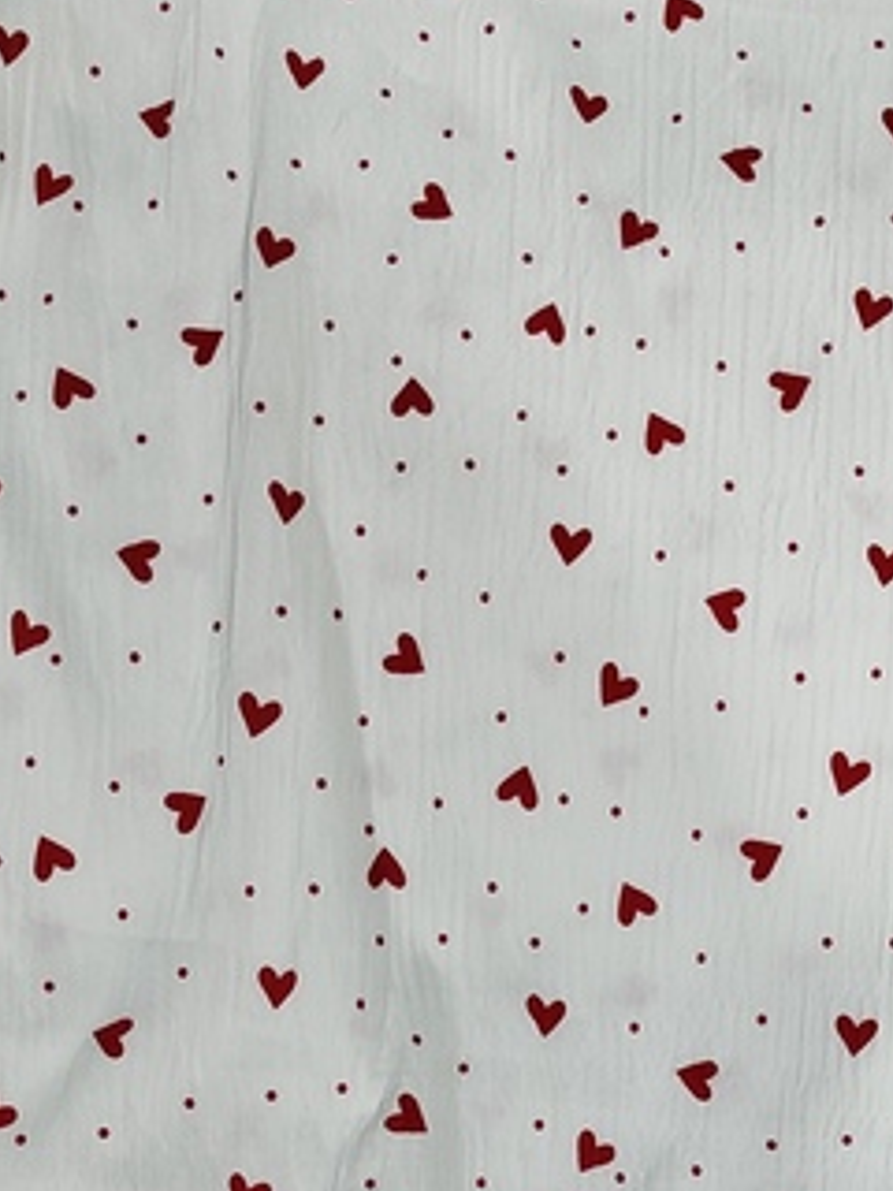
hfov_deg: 21.3
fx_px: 2373
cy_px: 1091
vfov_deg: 27.1
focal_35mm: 69
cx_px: 502
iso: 320
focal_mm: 5.31
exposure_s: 1/33
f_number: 1.7
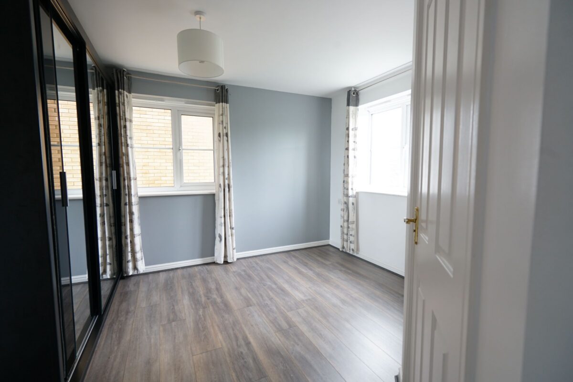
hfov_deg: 96.7
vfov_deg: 73.8
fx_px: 255
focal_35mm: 16
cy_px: 191
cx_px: 286
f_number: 5.6
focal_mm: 16
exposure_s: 1/40
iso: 500
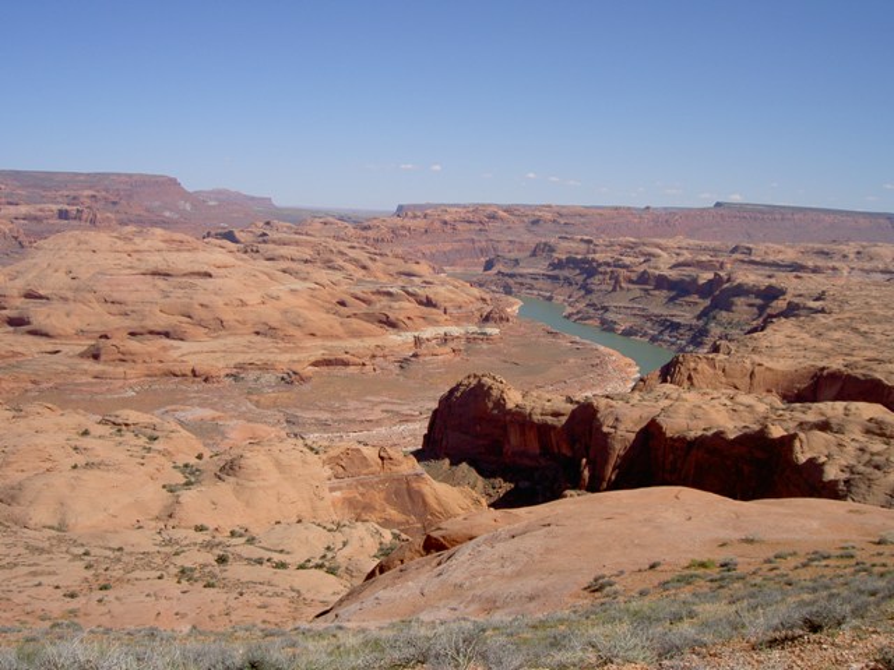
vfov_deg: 36.8
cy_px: 335
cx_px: 447
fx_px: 1007
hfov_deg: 47.9
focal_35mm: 39
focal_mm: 8
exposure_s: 1/800
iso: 100
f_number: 4.7
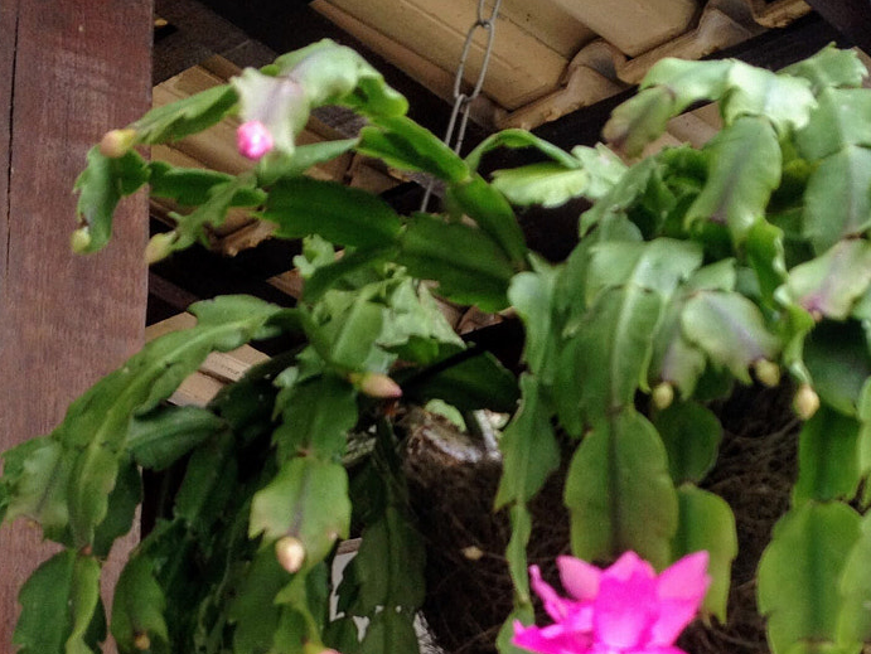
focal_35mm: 81
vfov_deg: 18.0
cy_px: 561
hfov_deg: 24.0
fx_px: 2039
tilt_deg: +8.7
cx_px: 579
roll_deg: +0.0
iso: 50
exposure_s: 1/60
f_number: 2.4
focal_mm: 4.28
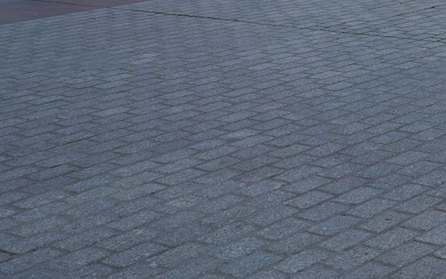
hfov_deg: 21.2
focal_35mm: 87
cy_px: -231
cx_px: 607
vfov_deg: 13.4
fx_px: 1057
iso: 100
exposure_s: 1/100
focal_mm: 24
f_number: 13
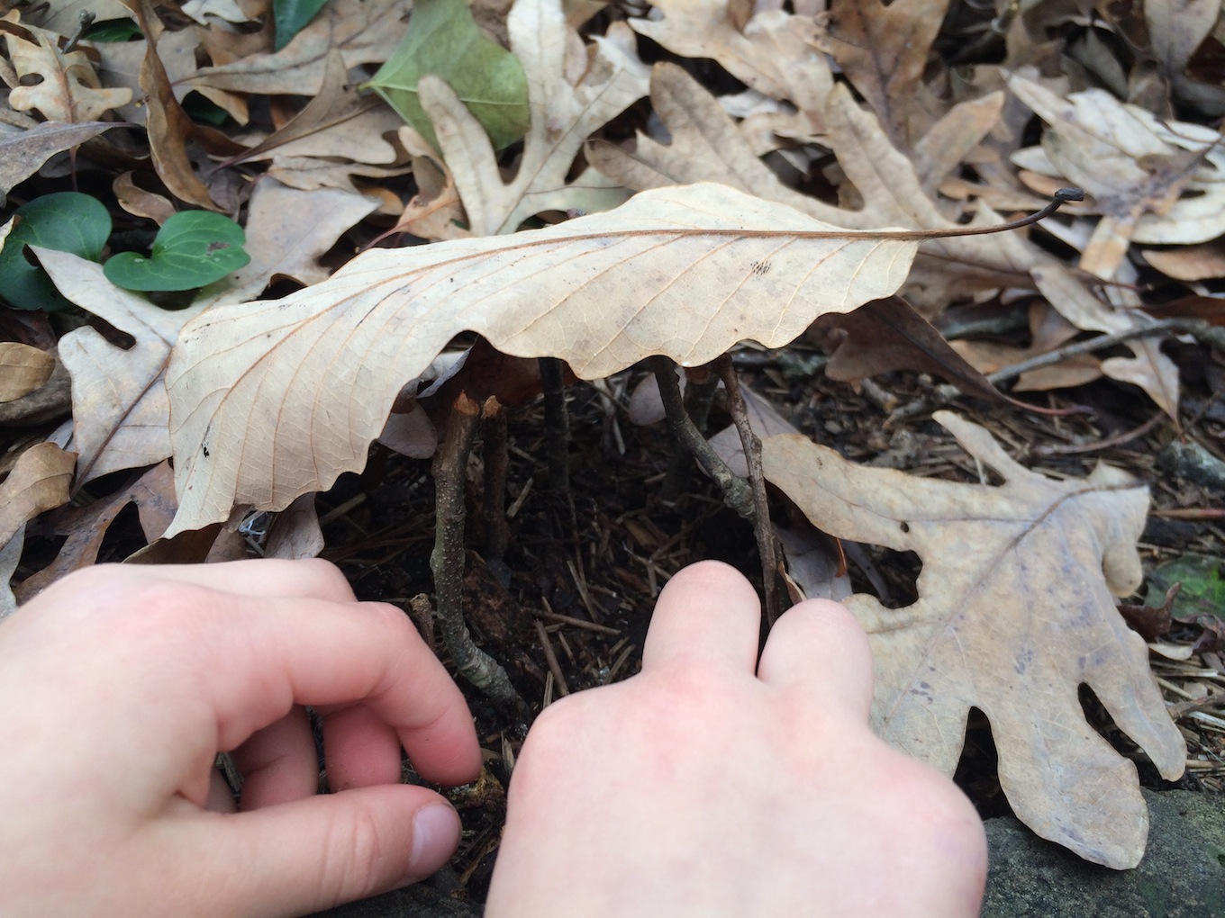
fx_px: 1026
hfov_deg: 61.7
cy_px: 459
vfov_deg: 48.2
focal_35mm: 29
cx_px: 612
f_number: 2.2
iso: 50
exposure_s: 1/120
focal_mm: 4.15
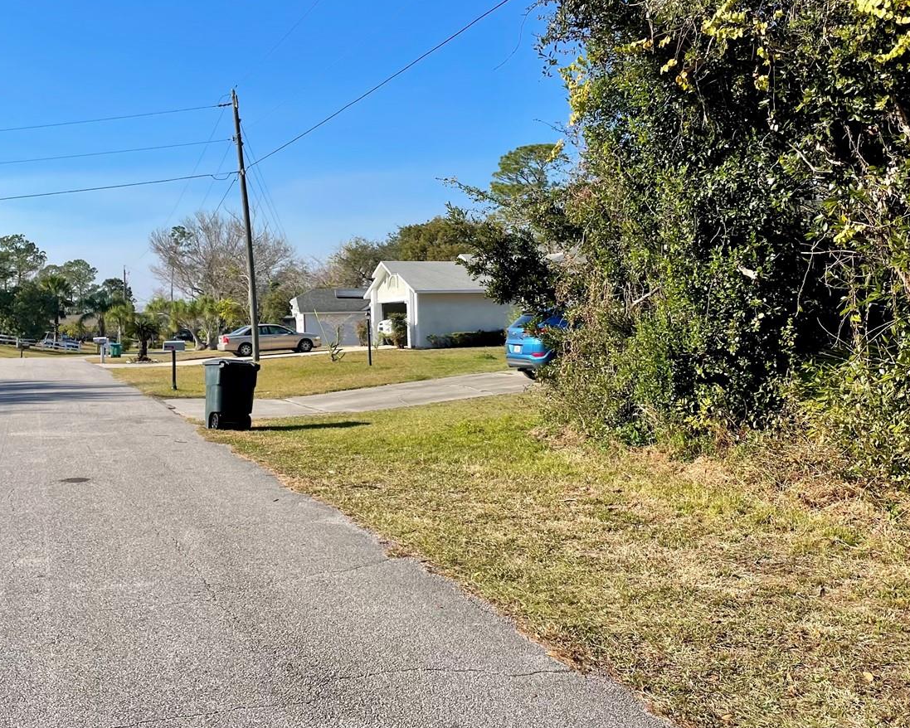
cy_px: 305
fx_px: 997
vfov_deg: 40.0
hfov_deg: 49.0
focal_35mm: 37
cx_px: 418
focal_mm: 4.2
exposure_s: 1/2618
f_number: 1.6
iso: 32
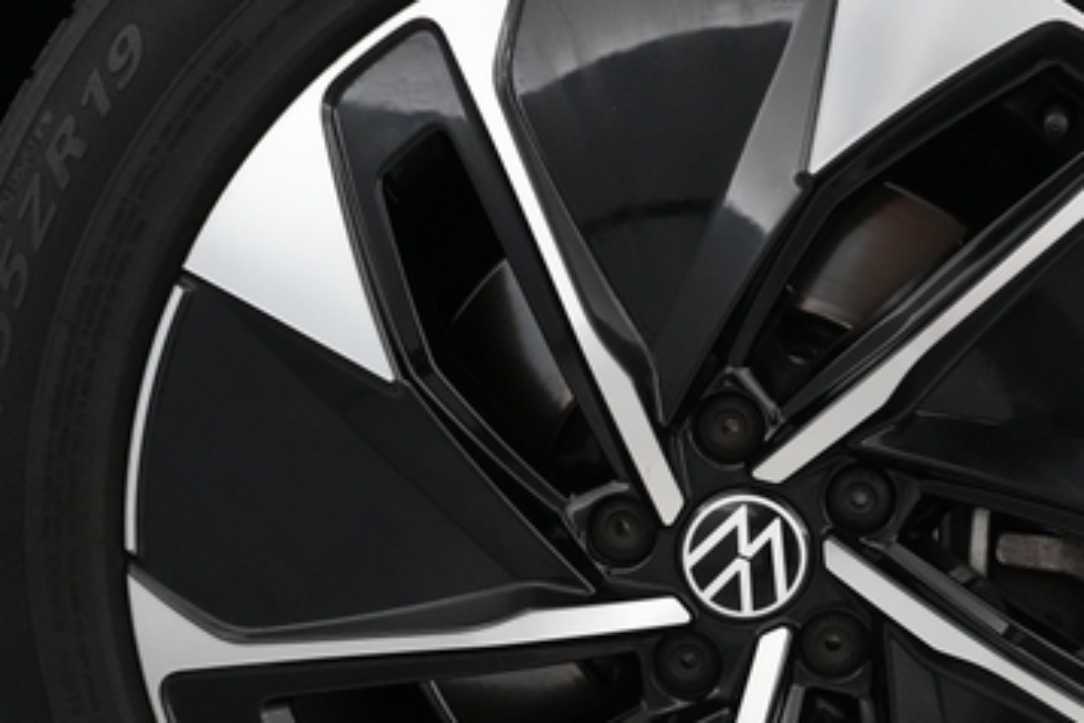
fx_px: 1295
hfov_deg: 43.7
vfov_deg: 30.8
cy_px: 513
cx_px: 838
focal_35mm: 43
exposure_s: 1/320
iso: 6400
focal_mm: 24
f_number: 2.8
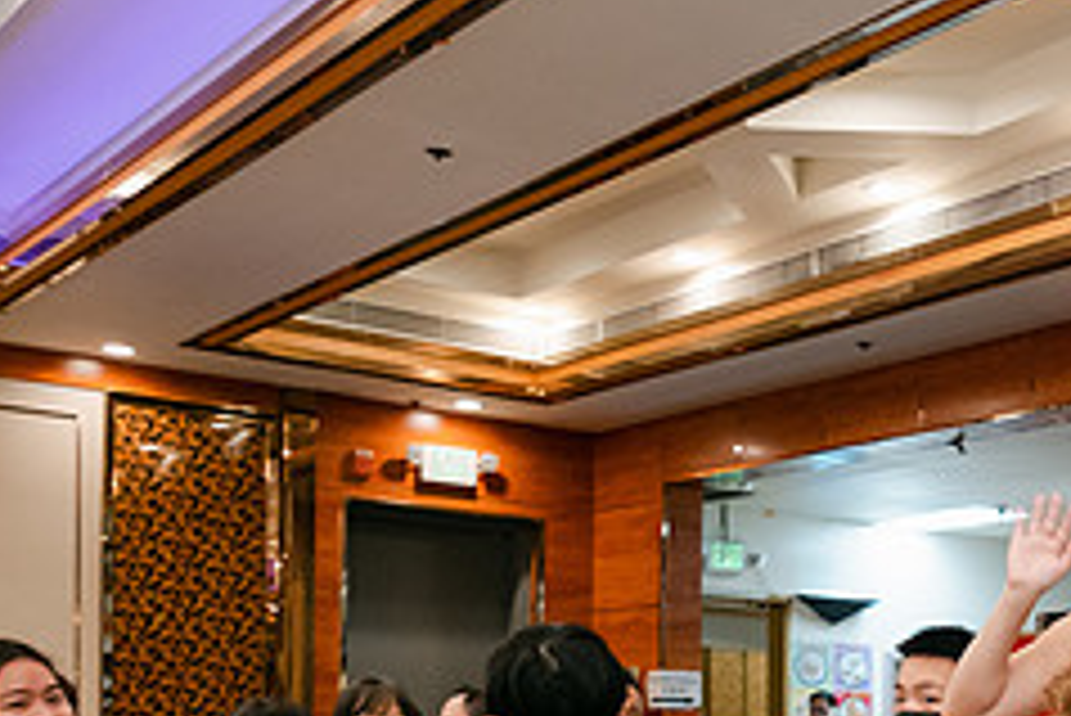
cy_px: 777
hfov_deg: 29.5
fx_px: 1786
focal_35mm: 60
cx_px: 1224
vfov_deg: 21.5
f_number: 2.8
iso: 800
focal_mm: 16
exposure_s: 1/125
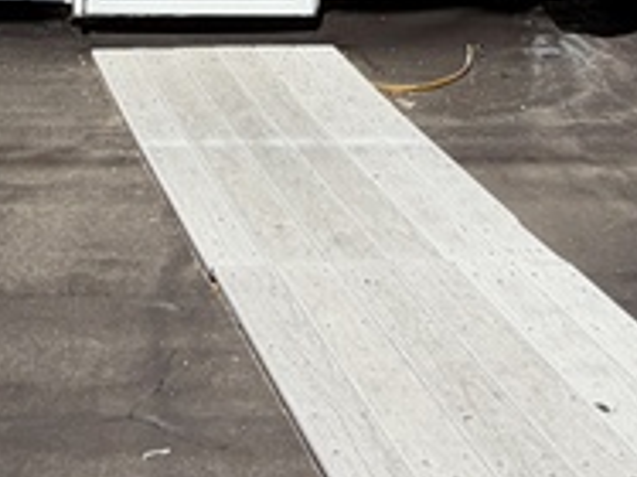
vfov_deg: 19.2
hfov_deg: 31.8
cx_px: 194
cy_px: -351
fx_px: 1103
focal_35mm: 60
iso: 20
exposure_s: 1/770
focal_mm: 2.22
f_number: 2.2
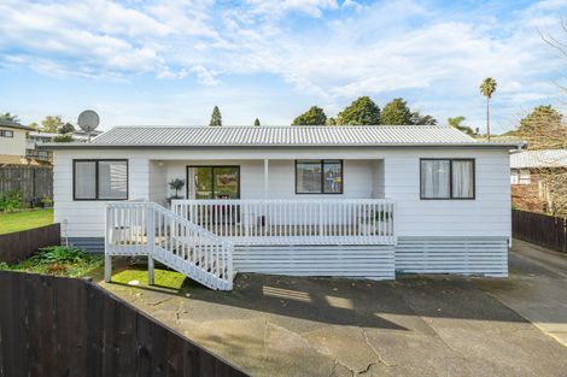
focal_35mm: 15
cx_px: 284
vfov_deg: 77.3
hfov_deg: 100.4
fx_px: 236
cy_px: 188
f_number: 10
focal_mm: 10
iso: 800
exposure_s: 1/320
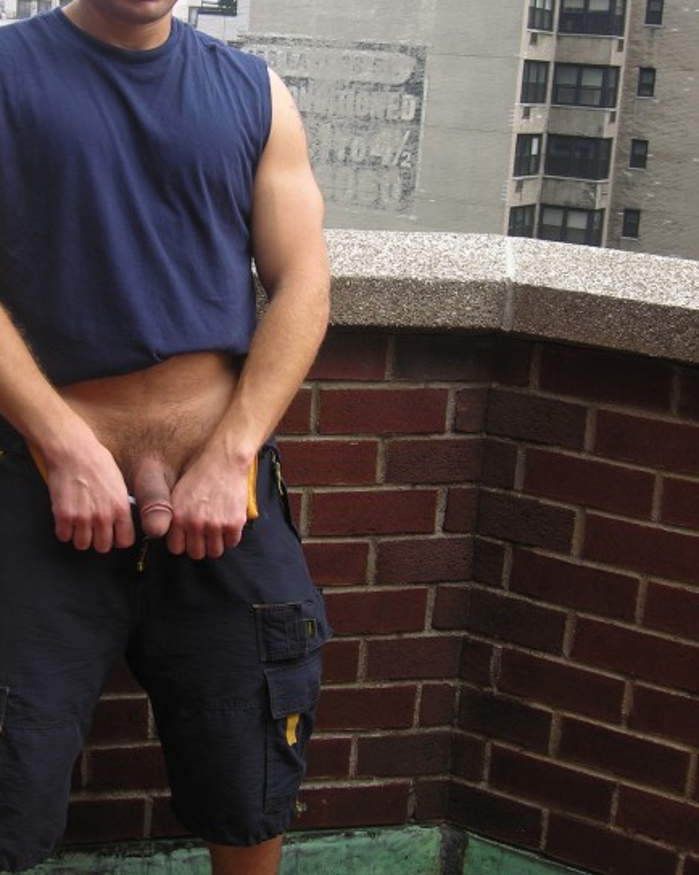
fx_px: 1423
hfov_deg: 27.3
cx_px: 207
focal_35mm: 55
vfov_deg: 34.1
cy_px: 363
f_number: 3.7
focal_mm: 8.7
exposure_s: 1/57.2
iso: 50
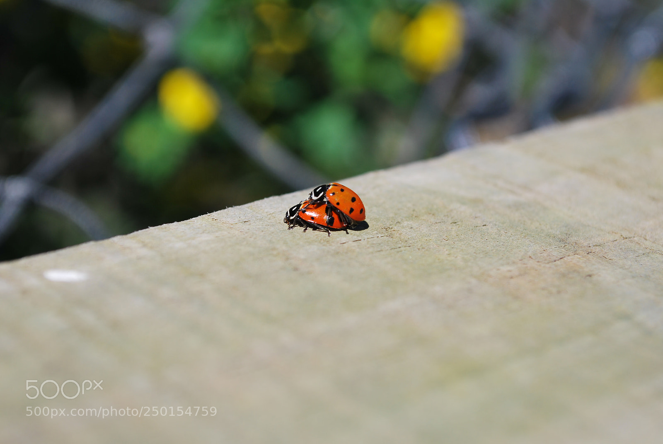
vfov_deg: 16.6
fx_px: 1521
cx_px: 332
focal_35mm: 82
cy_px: 222
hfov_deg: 24.6
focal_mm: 55
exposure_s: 1/250
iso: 100
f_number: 8
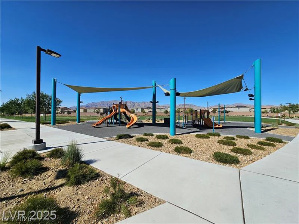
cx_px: 150
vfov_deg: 89.9
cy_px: 112
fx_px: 112
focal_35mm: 13
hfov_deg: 106.2
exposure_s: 1/4604
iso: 50
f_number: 2.2
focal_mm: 2.2
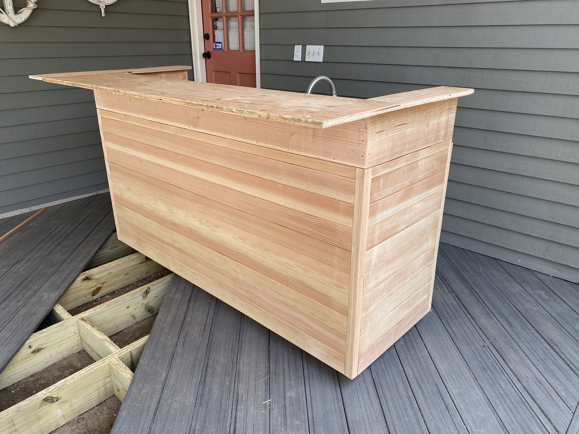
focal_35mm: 26
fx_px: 435
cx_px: 290
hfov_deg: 67.3
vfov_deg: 53.1
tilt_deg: -21.7
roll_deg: -0.4
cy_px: 217
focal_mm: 4.25
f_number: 1.8
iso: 32
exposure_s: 1/232
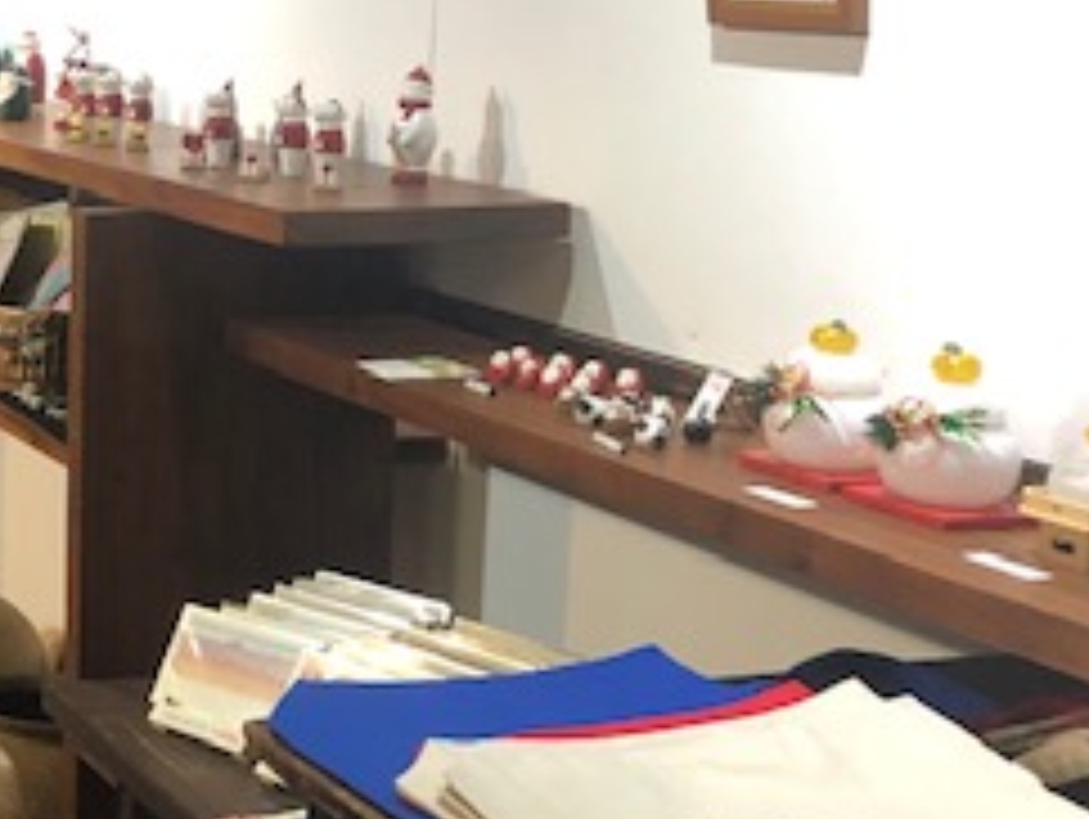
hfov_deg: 23.4
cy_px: 194
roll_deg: -0.6
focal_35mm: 74
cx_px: -310
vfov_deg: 19.8
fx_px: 2330
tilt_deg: -6.4
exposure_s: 1/15
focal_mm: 3.99
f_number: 1.8
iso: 80
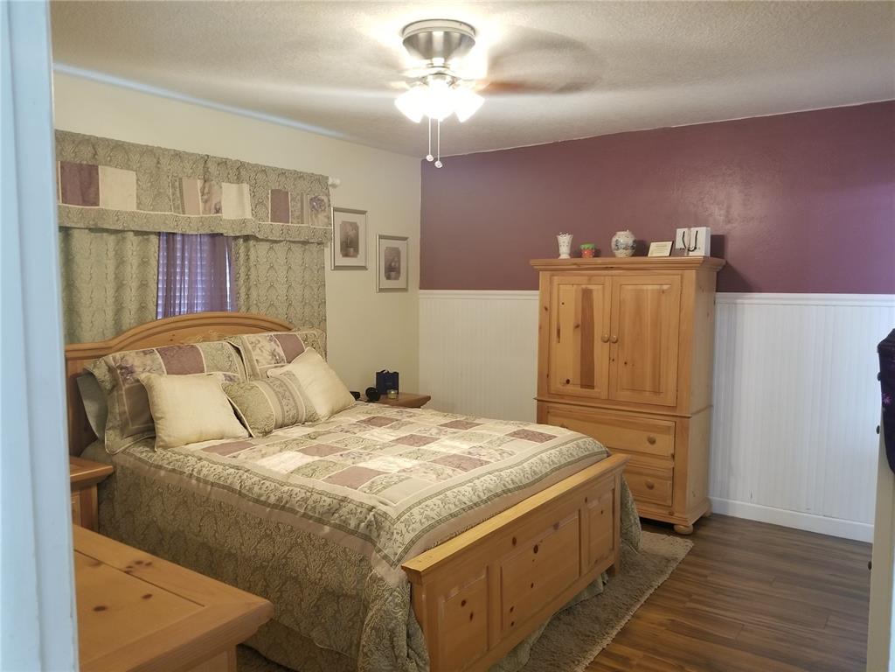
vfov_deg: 53.1
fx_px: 672
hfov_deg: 67.3
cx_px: 448
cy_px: 336
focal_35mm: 26
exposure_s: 1/20
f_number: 1.7
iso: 250
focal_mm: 4.25
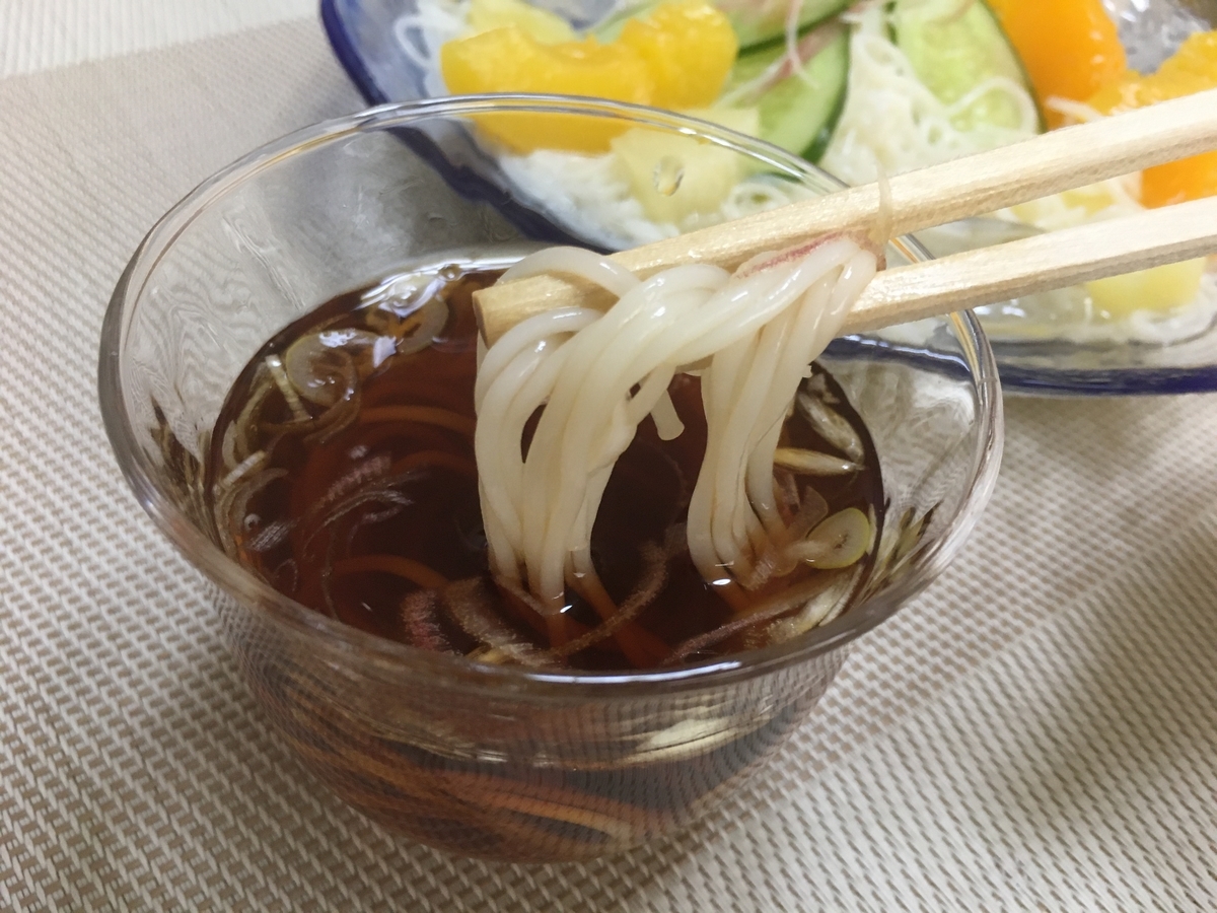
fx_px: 1020
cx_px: 608
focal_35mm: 29
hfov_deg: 61.7
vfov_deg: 48.2
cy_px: 456
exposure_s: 1/33
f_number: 2.2
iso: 160
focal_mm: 4.15
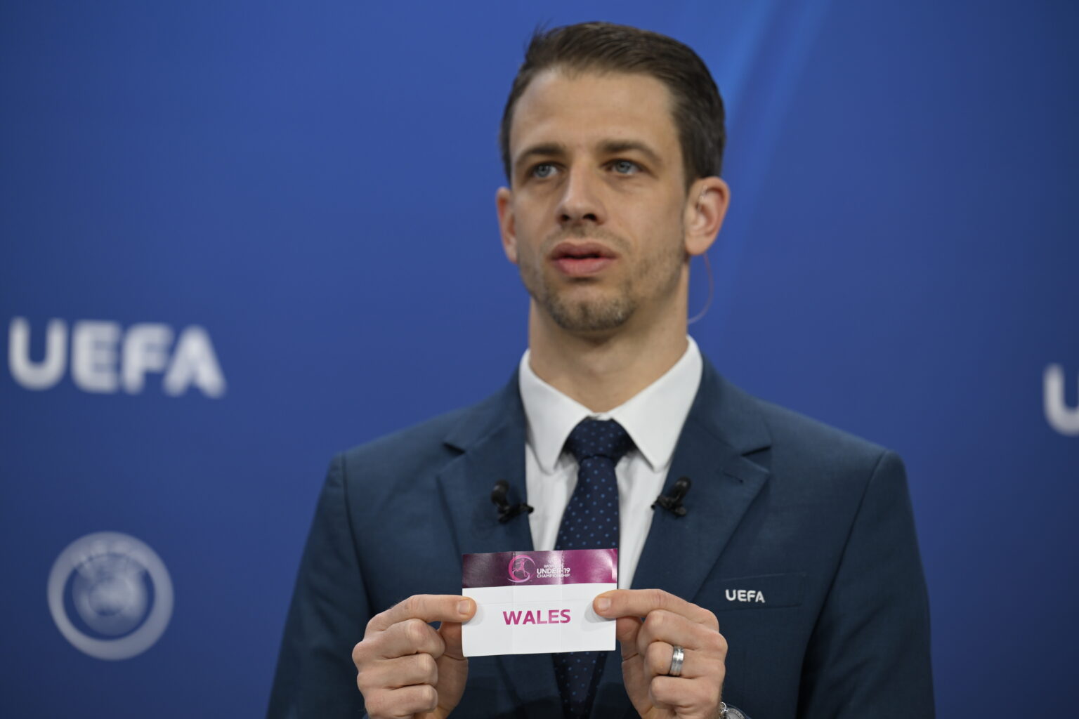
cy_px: 360
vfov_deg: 9.8
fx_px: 4196
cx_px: 540
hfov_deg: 14.7
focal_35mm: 140
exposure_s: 1/200
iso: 320
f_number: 3.2
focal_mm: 140
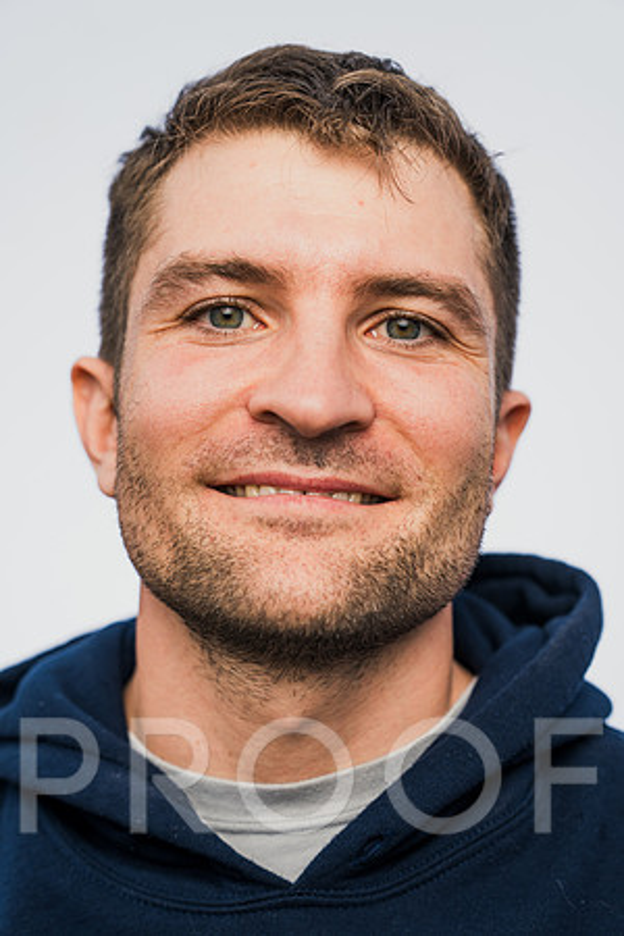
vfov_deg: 28.8
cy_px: 468
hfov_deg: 19.5
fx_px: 1820
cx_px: 312
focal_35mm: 70
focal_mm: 70
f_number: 4
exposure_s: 1/250
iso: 100
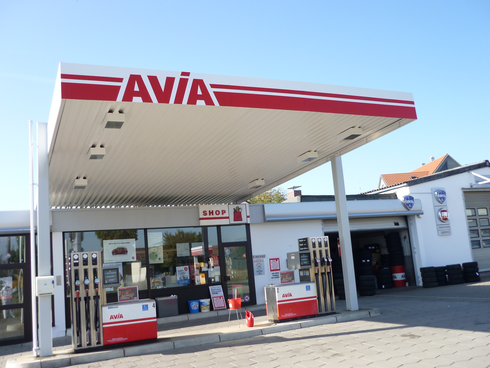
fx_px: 467
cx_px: 245
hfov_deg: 55.4
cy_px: 184
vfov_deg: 42.9
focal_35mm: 33
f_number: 2.8
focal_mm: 5.5
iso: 80
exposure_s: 1/500
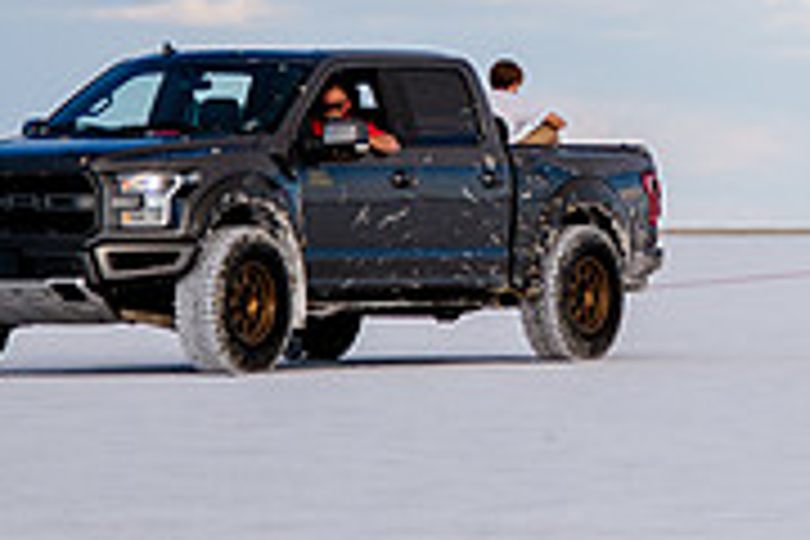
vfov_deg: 4.4
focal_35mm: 309
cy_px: -55
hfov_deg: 6.6
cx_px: 835
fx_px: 6952
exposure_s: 1/4000
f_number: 4
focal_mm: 82
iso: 200
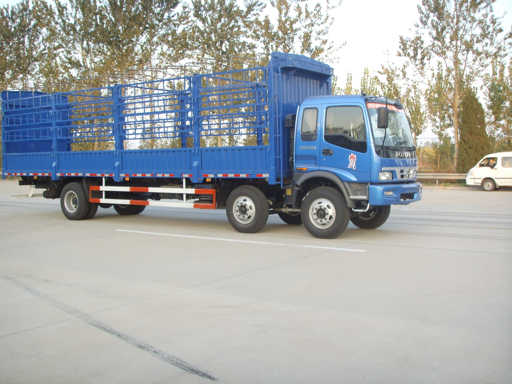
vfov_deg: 36.8
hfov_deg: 47.9
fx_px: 577
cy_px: 192
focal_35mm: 39
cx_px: 256
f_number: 3.5
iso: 100
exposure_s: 1/60
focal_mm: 6.6
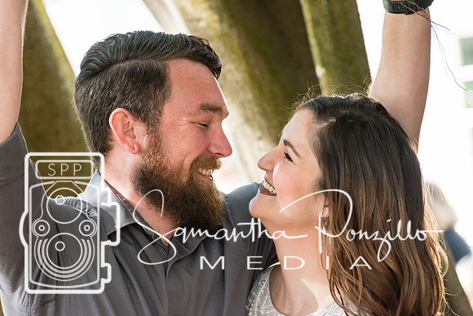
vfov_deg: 6.8
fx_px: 2674
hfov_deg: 10.1
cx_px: 237
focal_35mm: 203
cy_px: 158
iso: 2200
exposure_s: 1/500
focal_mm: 135
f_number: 4.8
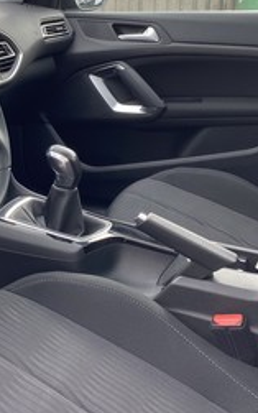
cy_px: 109
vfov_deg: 35.6
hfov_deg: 21.9
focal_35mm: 56
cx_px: -30
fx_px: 630
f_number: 1.8
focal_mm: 4.25
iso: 32
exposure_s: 1/141
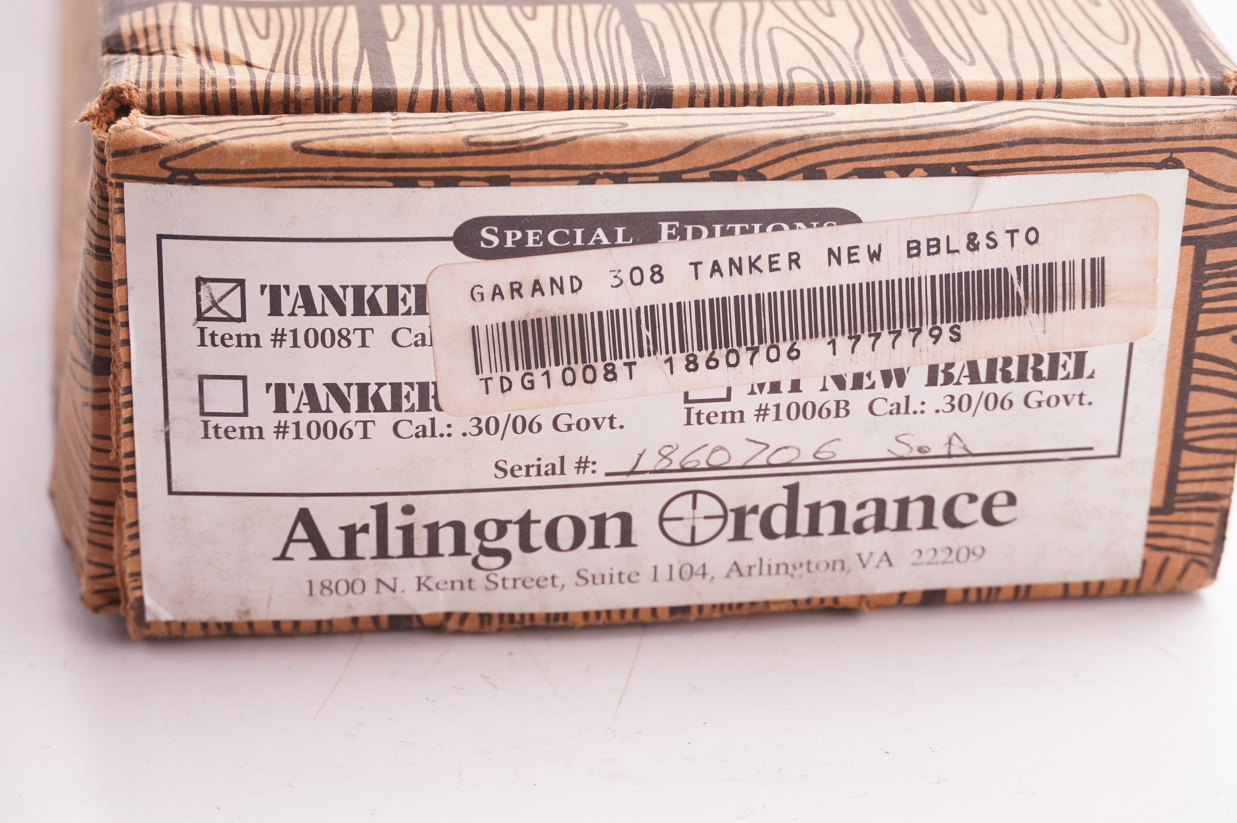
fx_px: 3605
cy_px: 412
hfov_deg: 19.5
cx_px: 618
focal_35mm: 105
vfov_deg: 13.0
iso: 800
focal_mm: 70
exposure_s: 1/125
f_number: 5.6
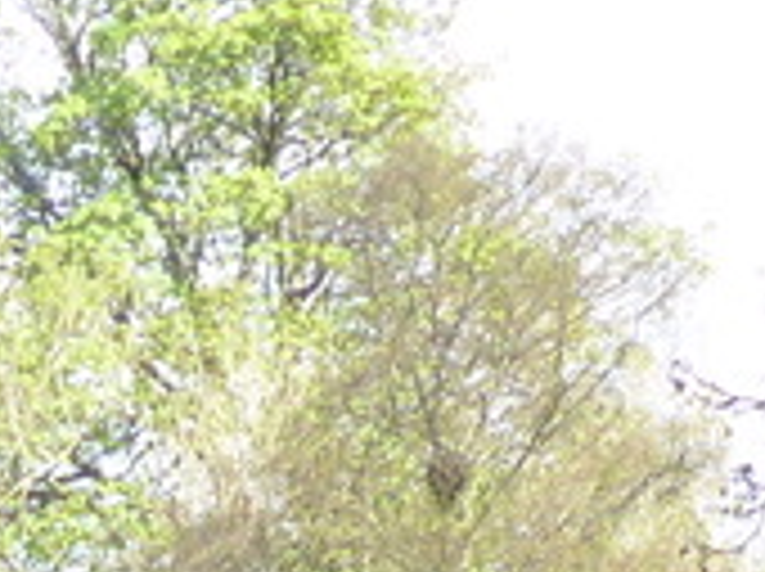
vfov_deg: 7.3
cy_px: 1666
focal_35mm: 181
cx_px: -279
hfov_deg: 10.7
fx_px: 3994
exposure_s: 1/200
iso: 100
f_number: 3.3
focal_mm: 4.3
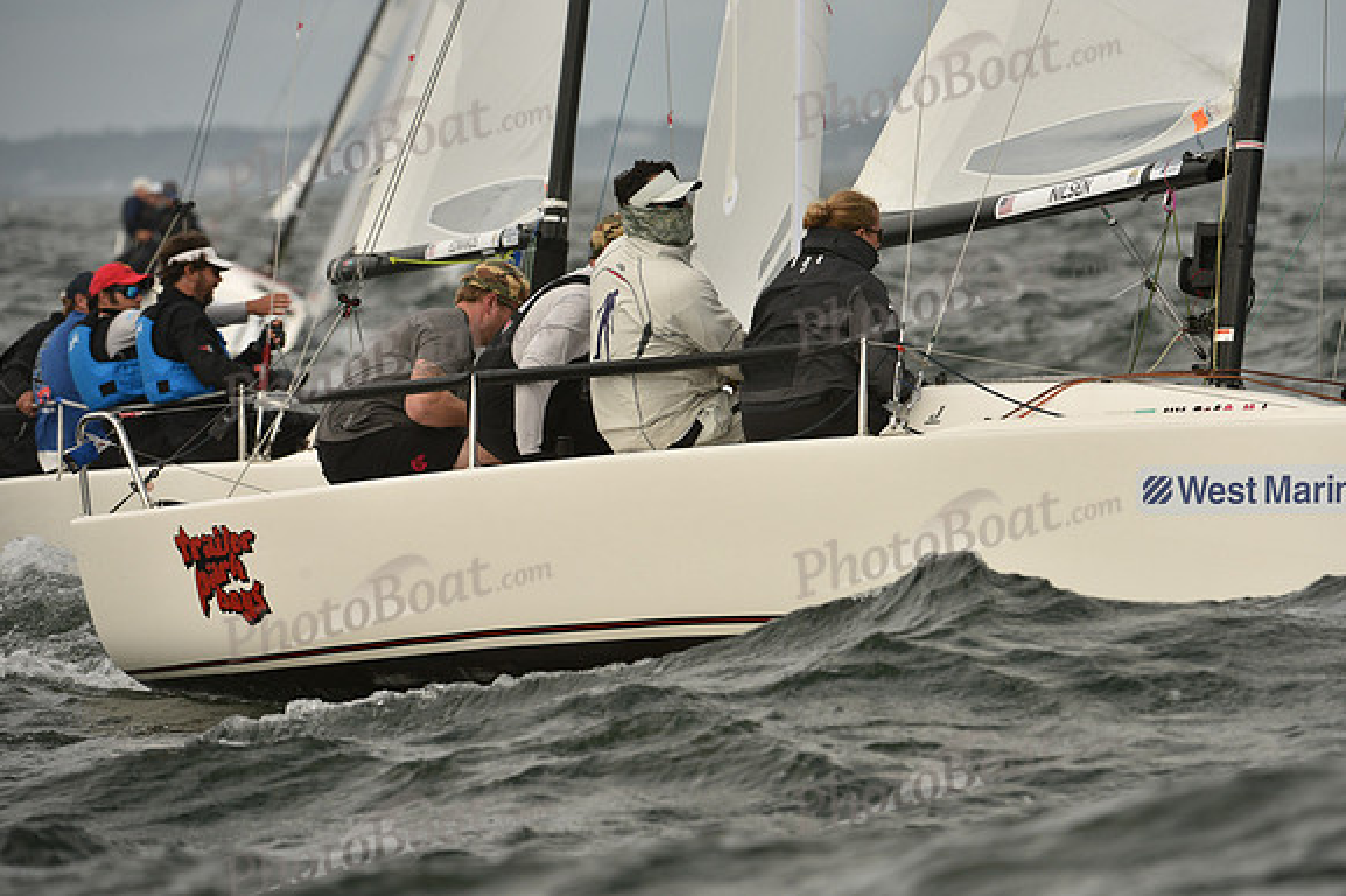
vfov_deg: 4.1
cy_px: 449
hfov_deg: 6.2
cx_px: 674
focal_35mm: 332
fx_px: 12406
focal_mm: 330
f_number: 7.1
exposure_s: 1/1600
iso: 320
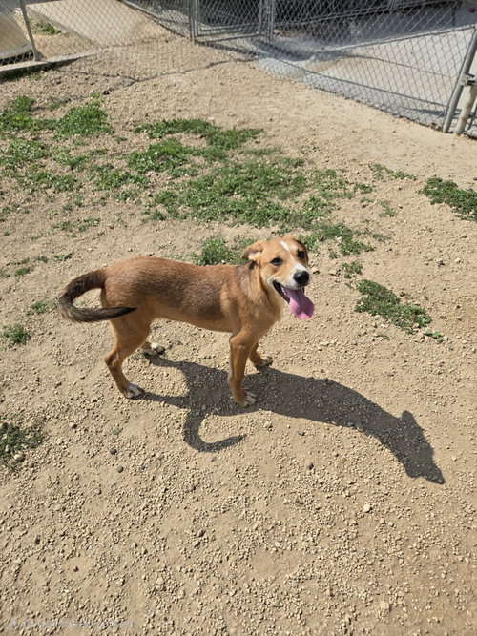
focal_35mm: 23
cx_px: 238
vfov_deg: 73.9
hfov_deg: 58.9
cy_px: 318
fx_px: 423
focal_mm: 5.4
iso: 25
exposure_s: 1/2500
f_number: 1.8
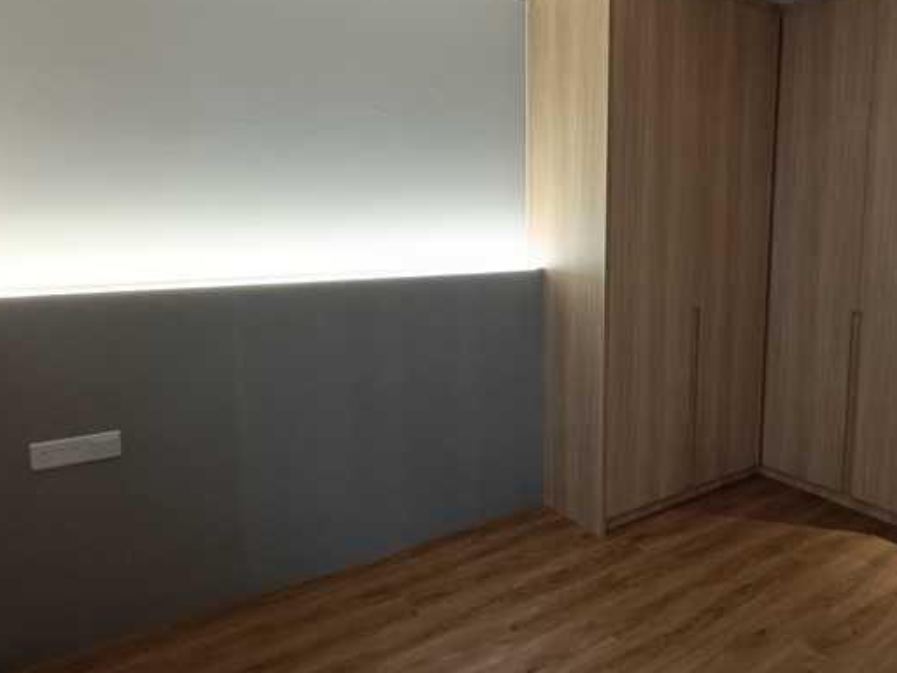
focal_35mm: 25
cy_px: 305
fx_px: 648
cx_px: 569
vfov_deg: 54.8
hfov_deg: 68.1
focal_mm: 1.68
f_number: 2.2
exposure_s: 1/33.3
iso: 691
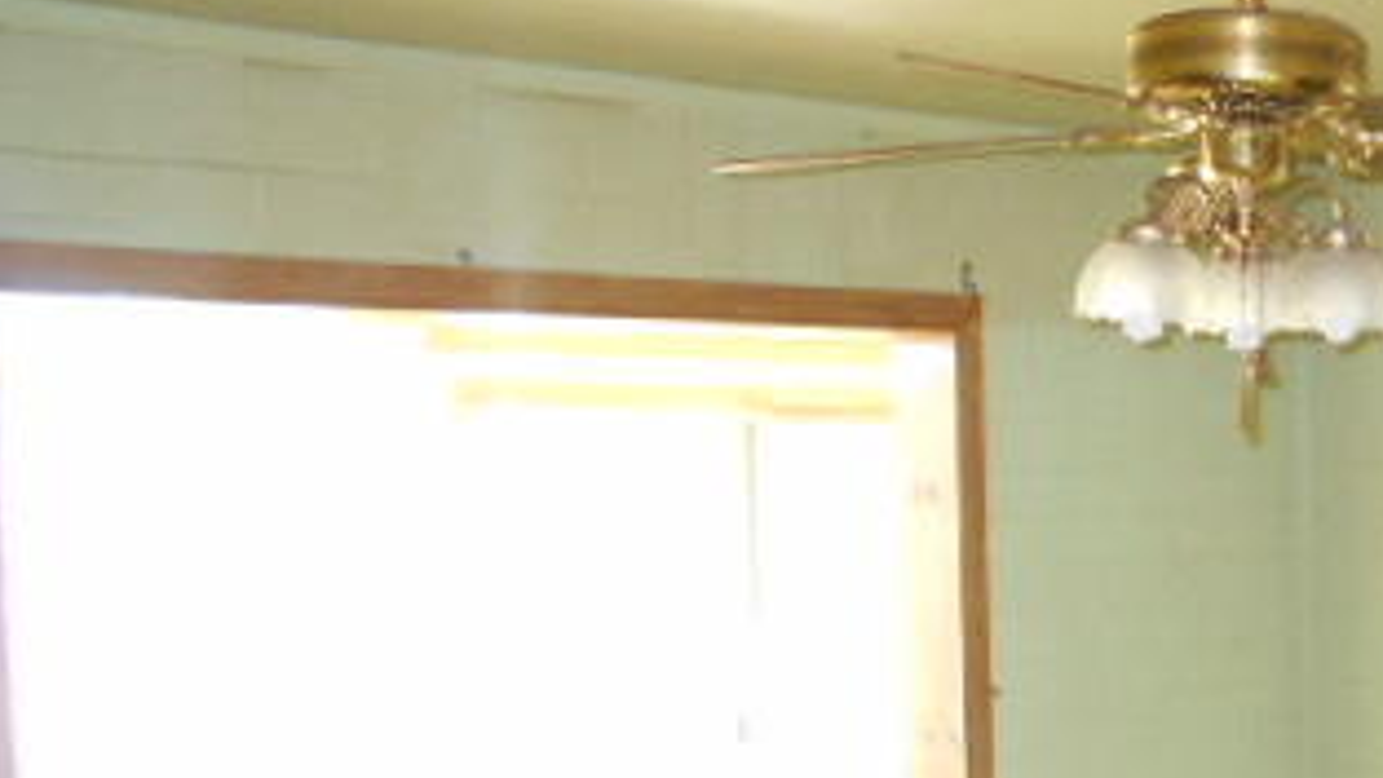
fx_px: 2127
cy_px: 672
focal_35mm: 58
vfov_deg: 20.4
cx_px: 1339
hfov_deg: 33.4
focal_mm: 4.6
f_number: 3.2
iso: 360
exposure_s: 1/25
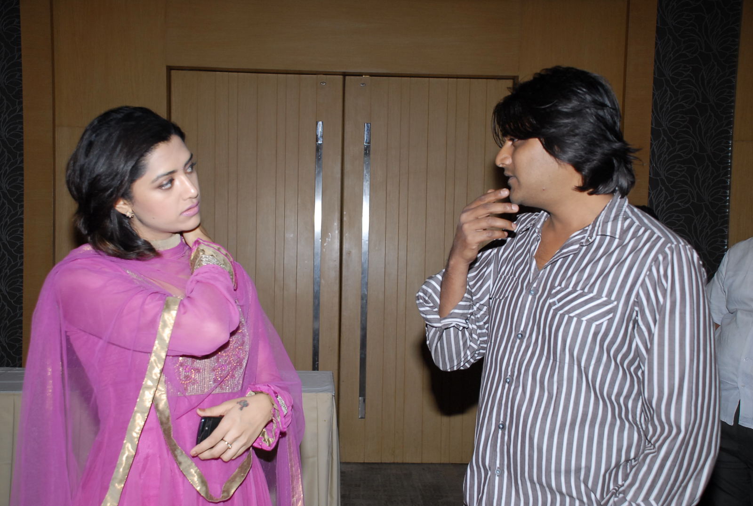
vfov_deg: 29.1
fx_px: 975
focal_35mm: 46
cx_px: 376
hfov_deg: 42.2
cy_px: 253
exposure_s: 1/125
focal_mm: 31
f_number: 5.6
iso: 400
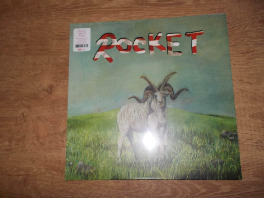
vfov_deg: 48.2
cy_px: 99
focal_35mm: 29
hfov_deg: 61.7
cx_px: 132
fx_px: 221
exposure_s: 1/30
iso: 200
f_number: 3.3
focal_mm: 4.1
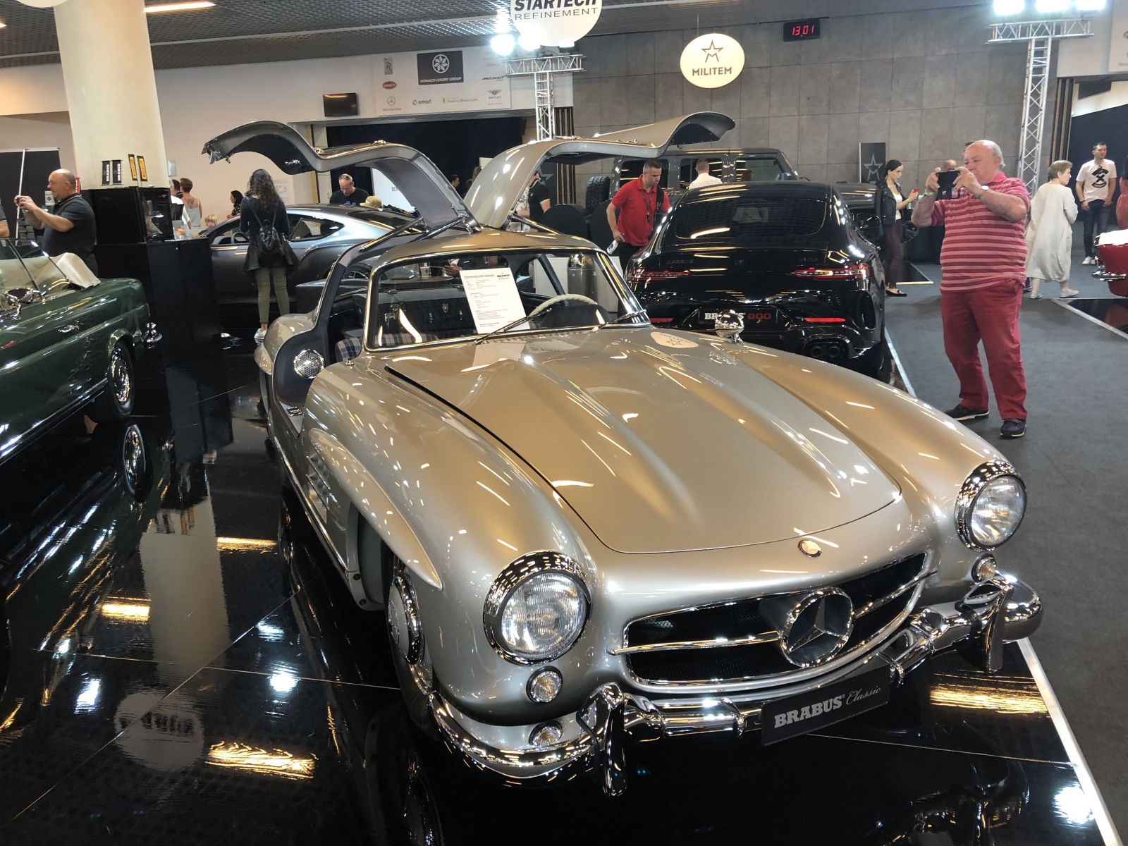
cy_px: 423
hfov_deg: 63.4
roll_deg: +1.0
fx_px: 912
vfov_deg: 49.7
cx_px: 564
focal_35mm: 28
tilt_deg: -13.4
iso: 40
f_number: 1.8
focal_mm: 3.99
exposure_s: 1/17
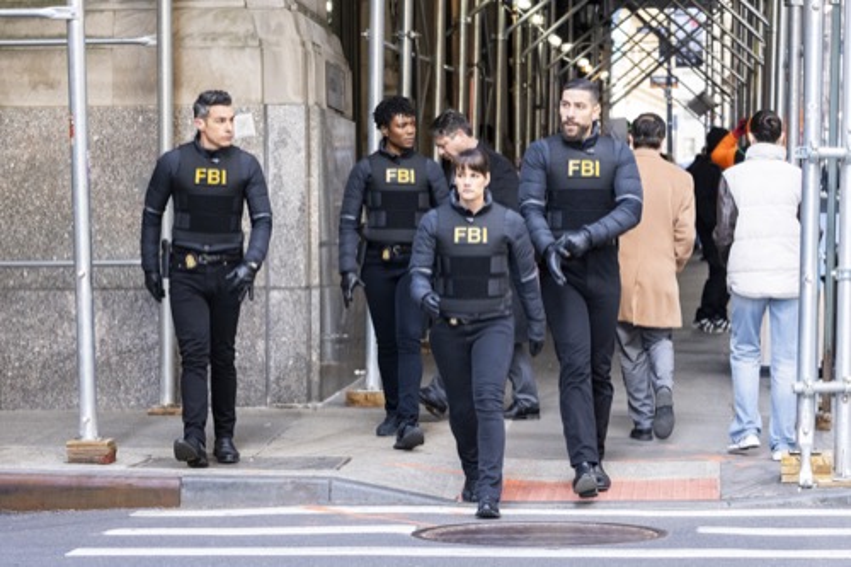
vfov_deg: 13.0
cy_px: 284
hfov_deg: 19.5
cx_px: 426
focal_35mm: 105
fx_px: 2481
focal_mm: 105
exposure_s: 1/320
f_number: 6.3
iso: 4000
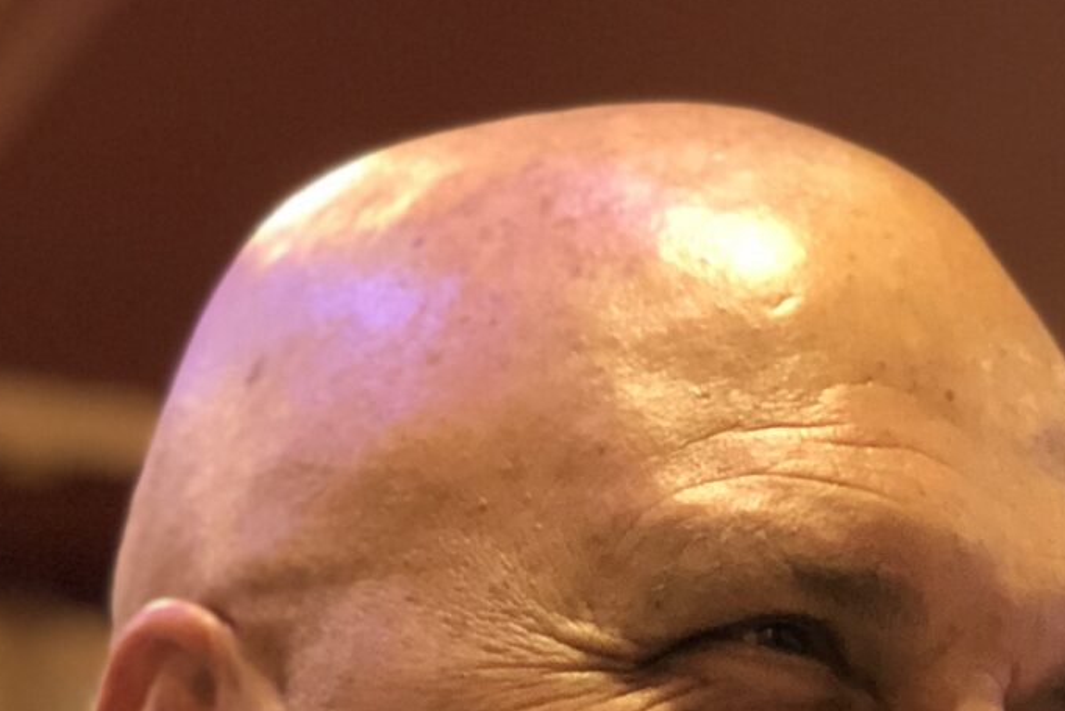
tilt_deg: +4.3
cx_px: 801
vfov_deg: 6.5
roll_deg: -1.8
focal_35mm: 203
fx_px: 6006
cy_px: 1639
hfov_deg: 10.1
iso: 160
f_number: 2.4
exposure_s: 1/13
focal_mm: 6
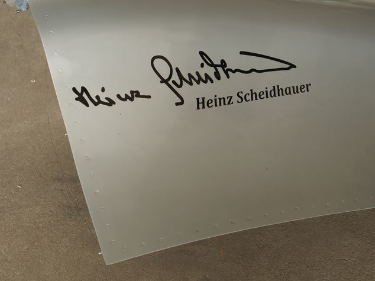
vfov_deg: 20.7
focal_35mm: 71
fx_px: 769
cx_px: 199
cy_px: 136
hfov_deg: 27.4
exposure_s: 1/30
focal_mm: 25
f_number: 3.5
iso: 100
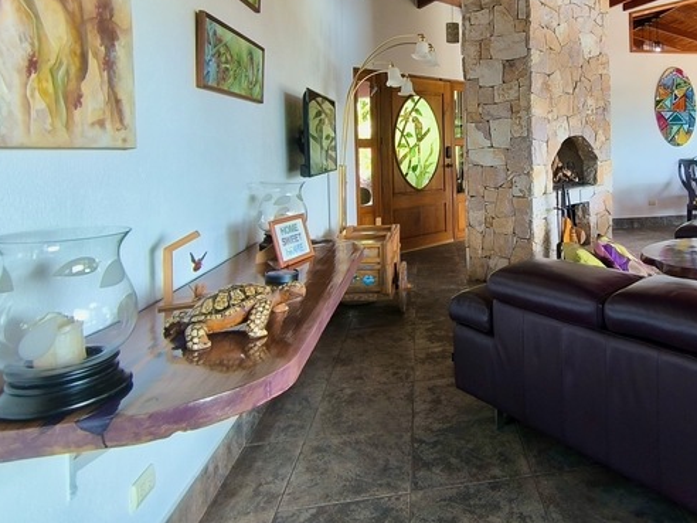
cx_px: 524
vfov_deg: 51.6
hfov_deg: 63.3
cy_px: 154
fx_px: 524
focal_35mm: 26
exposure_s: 1/50
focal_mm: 1.65
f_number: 2.2
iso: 100
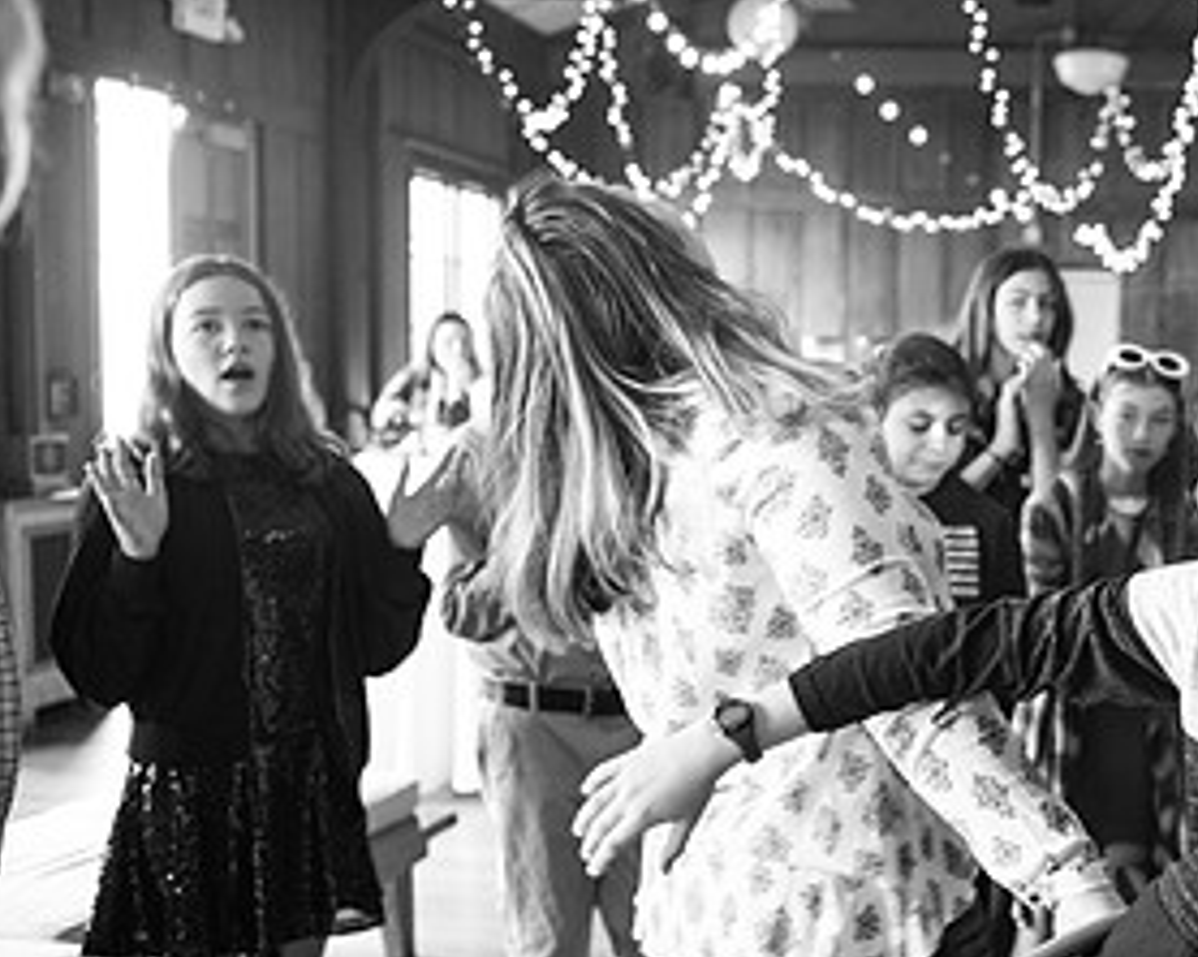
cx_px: 1043
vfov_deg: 32.0
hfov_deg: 37.4
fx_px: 1665
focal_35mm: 47
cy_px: 571
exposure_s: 1/80
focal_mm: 24
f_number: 2.8
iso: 1250
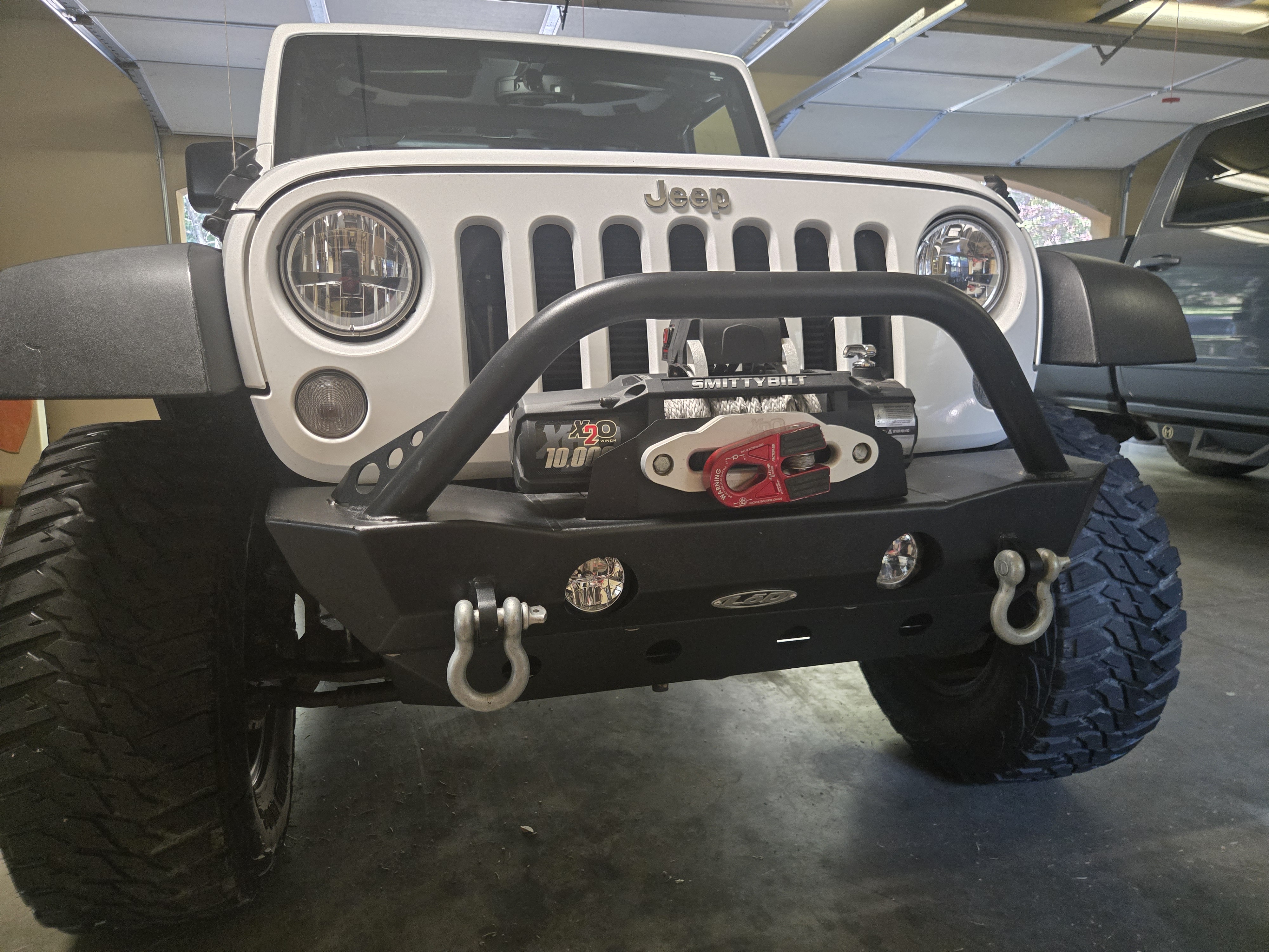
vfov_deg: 58.9
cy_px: 476
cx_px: 634
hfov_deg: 73.9
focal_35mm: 23
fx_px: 843
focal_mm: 5.4
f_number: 1.8
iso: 800
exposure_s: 1/120
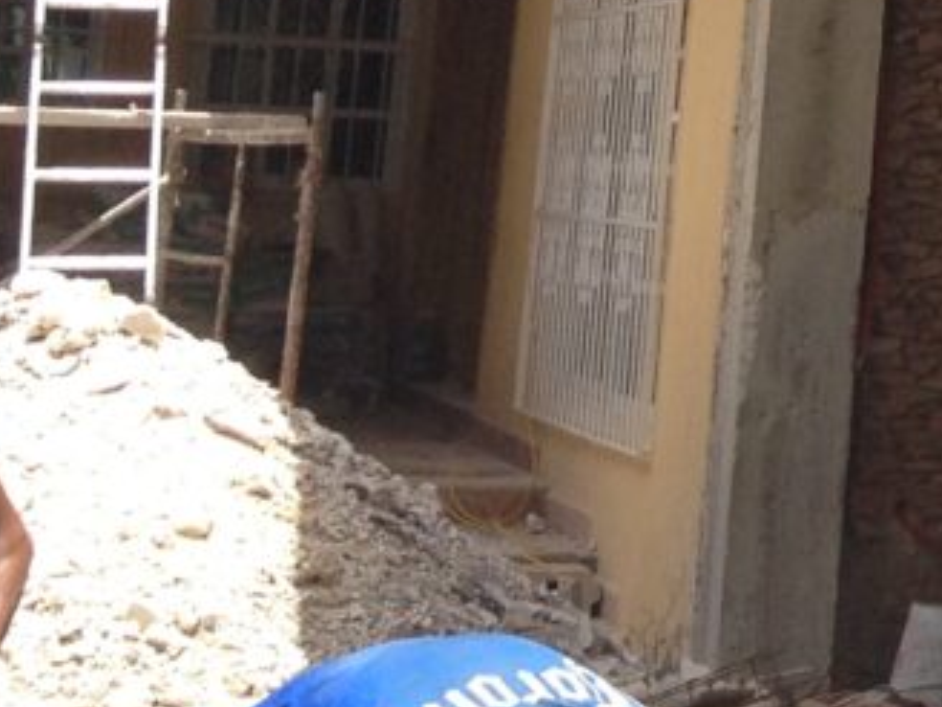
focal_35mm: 164
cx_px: 2160
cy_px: -365
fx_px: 4463
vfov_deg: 8.8
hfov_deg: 10.6
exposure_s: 1/581
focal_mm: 4.28
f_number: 2.4
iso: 64
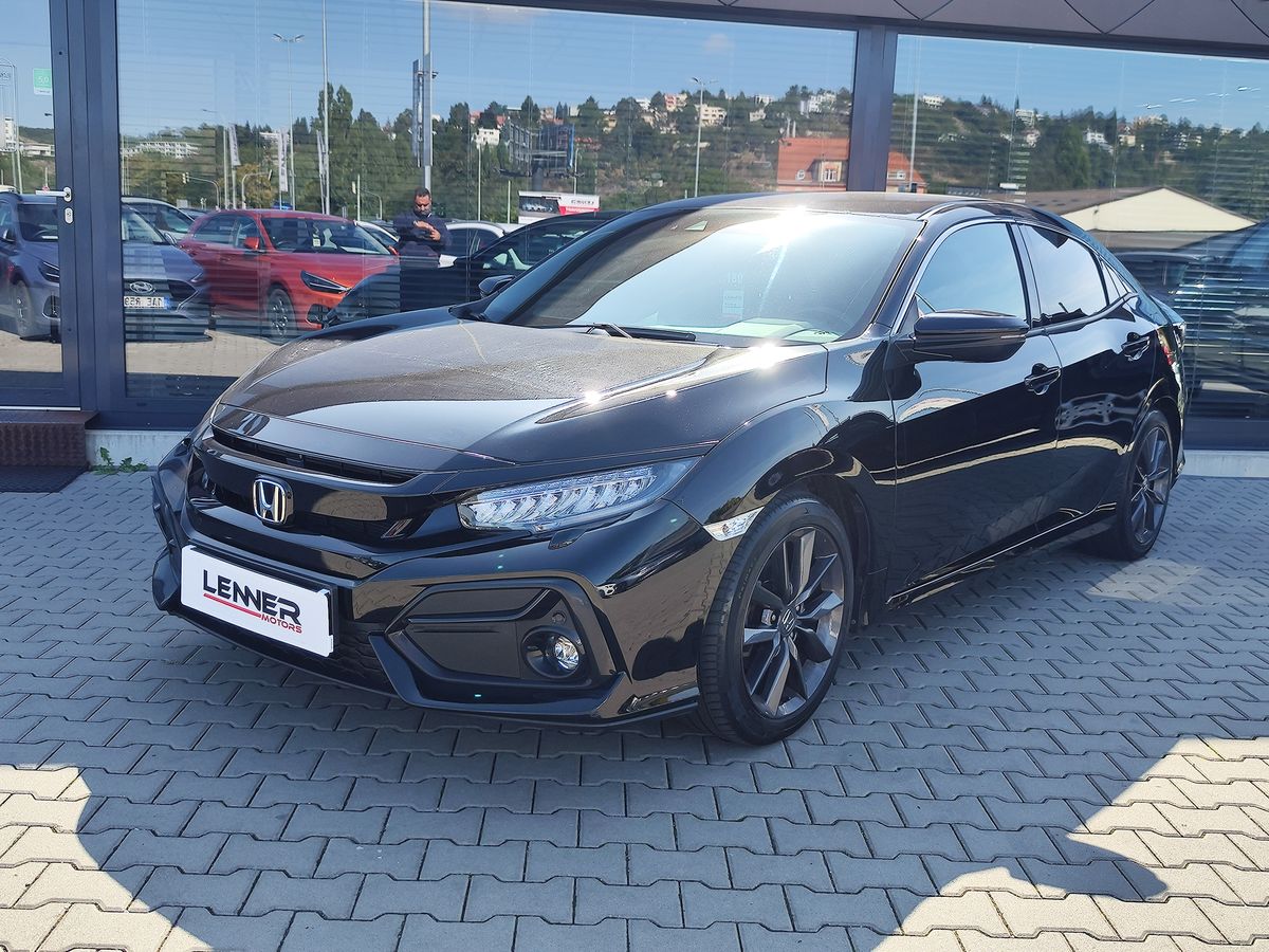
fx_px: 843
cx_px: 634
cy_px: 476
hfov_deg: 73.9
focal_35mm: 23
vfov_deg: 58.9
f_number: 1.69
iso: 50
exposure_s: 1/349
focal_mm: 7.01
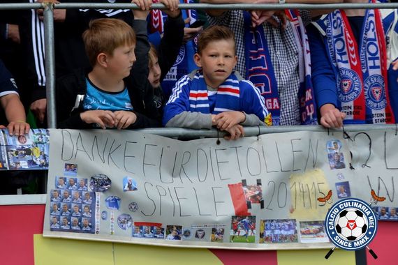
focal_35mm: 300
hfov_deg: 6.9
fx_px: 3316
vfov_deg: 4.6
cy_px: 132
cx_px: 199
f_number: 5
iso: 400
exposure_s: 1/1250
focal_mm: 200
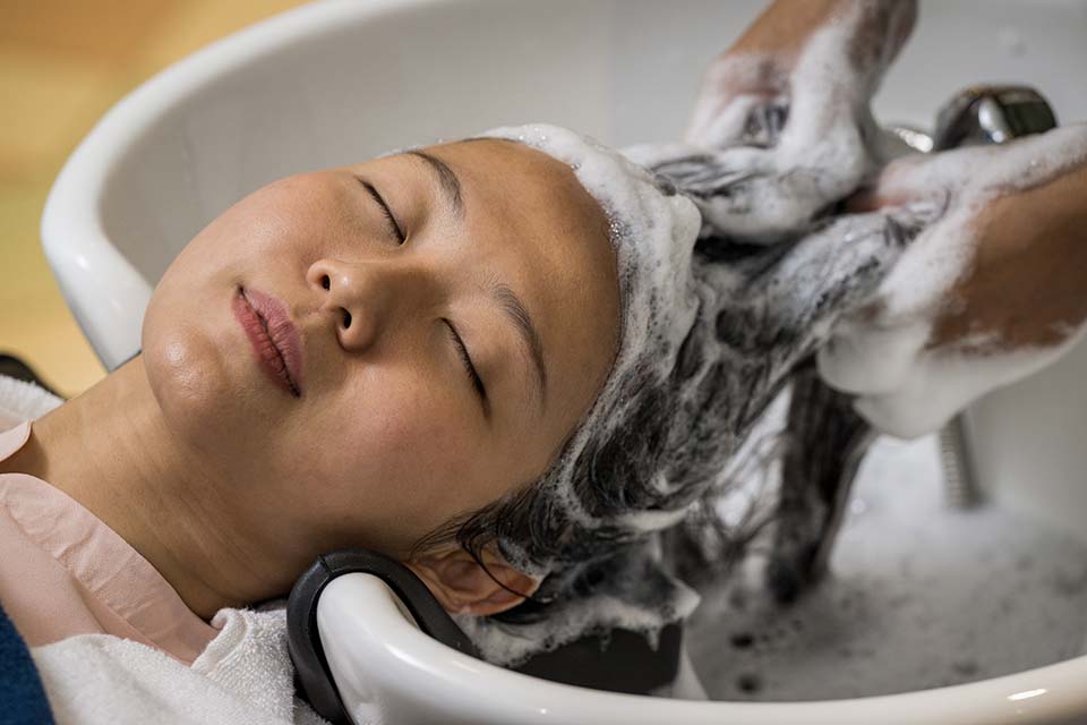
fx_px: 4529
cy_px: 362
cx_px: 544
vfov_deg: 9.1
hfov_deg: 13.7
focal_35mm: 150
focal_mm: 150
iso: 1000
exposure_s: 1/200
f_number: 4.5
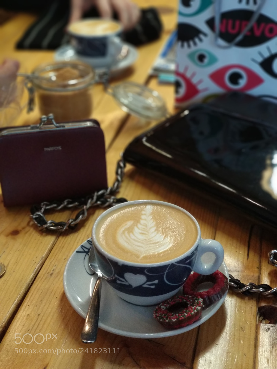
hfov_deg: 28.0
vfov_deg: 36.8
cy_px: 184
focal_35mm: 52
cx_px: 138
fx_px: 555
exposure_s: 1/33
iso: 1000
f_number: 2.6
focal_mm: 5.99
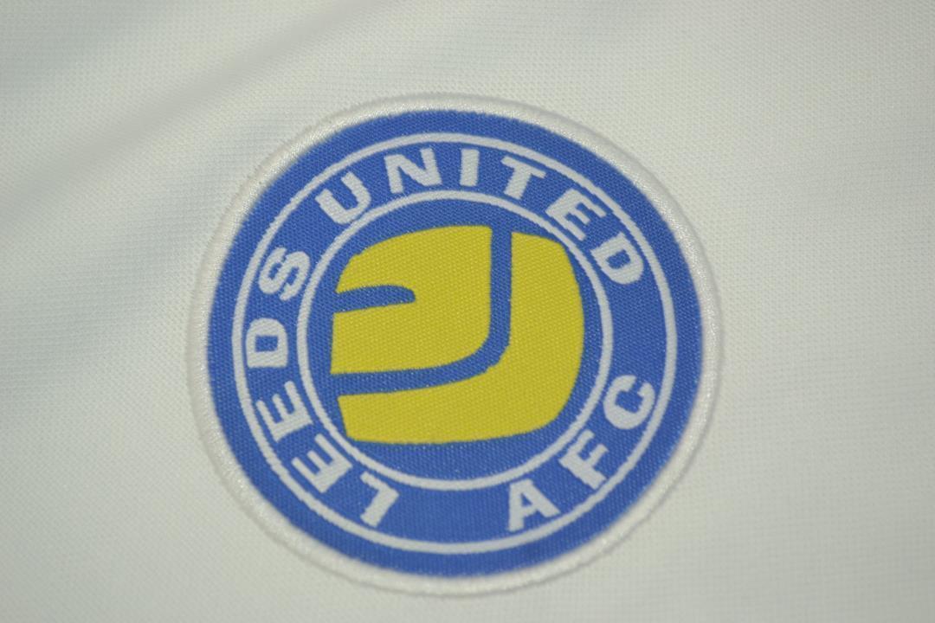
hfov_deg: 24.6
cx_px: 468
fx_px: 2143
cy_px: 312
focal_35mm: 82
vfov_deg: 16.6
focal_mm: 55
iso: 200
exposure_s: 1/80
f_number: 6.3
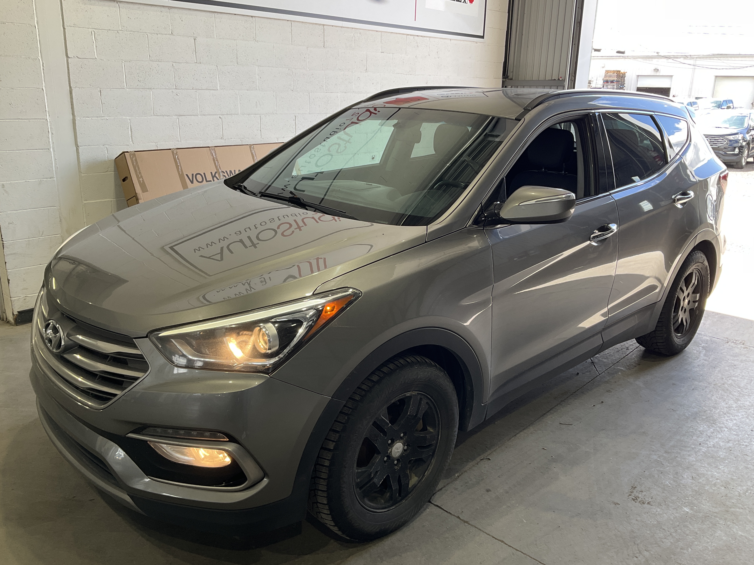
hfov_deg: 61.7
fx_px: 632
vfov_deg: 48.2
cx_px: 377
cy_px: 282
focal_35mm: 29
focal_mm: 3
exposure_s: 1/122
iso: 32
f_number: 1.8
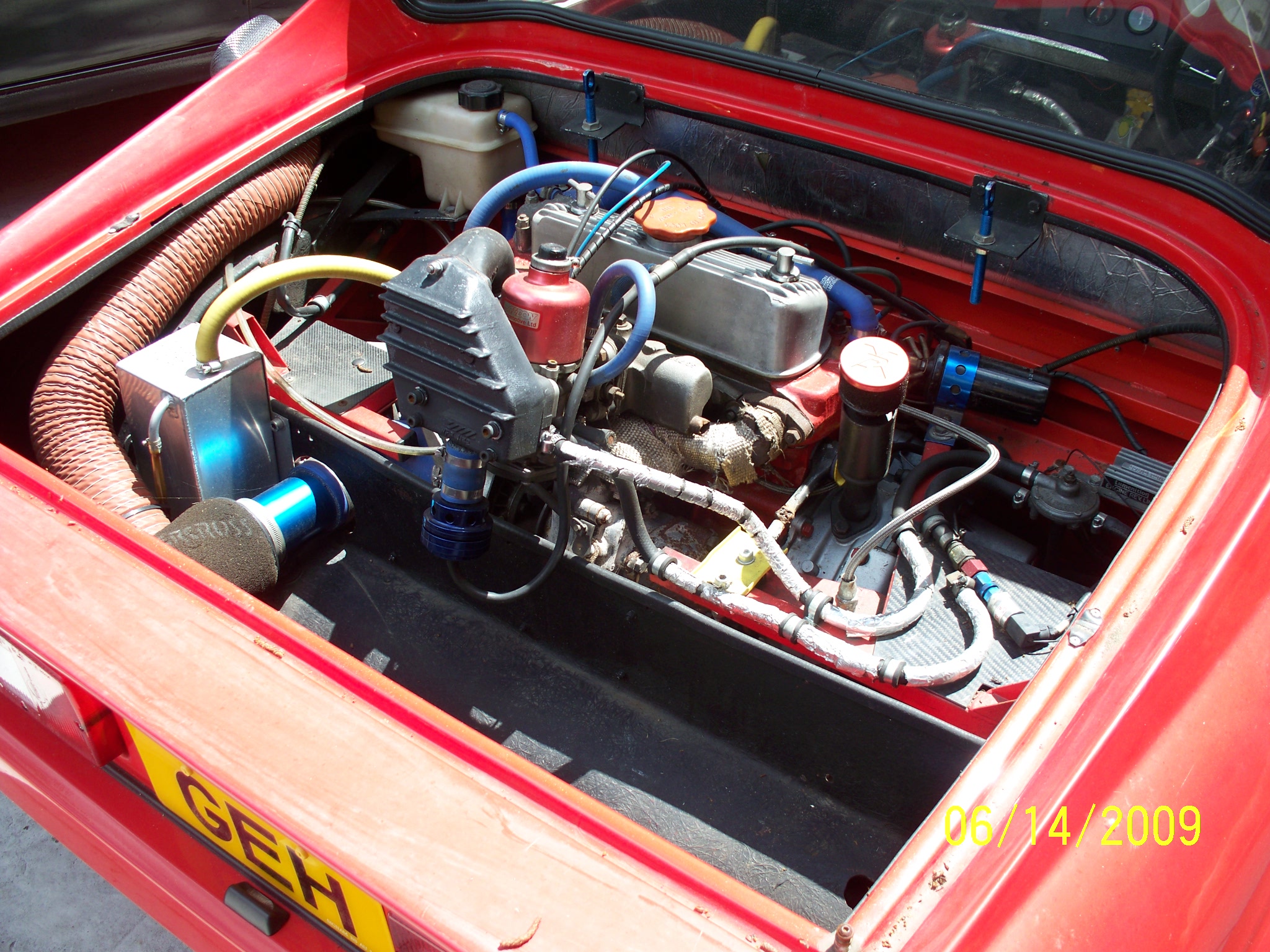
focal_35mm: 36
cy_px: 476
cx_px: 635
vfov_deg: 39.7
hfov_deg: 51.4
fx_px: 1321
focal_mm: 7.54
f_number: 2.8
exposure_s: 1/250
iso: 64
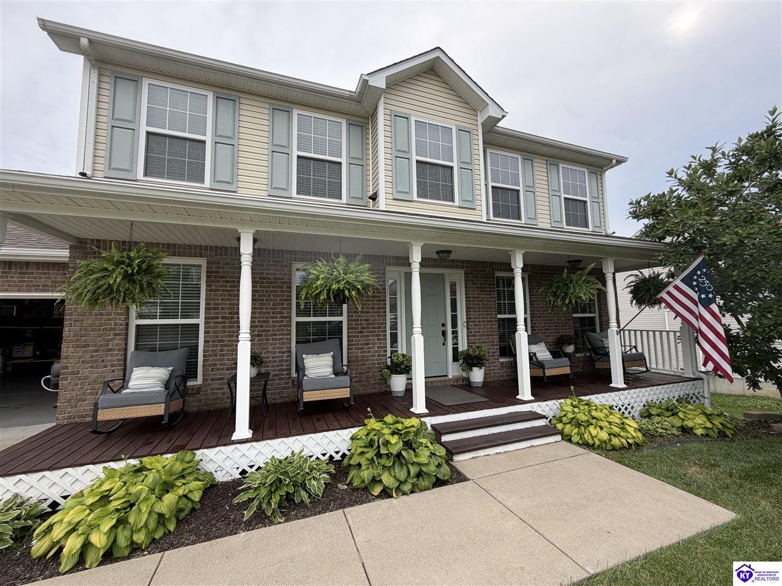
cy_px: 293
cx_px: 391
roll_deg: +1.5
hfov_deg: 102.1
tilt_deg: +6.7
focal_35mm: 14
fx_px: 316
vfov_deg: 85.6
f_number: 2.2
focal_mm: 2.22
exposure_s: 1/502
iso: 50
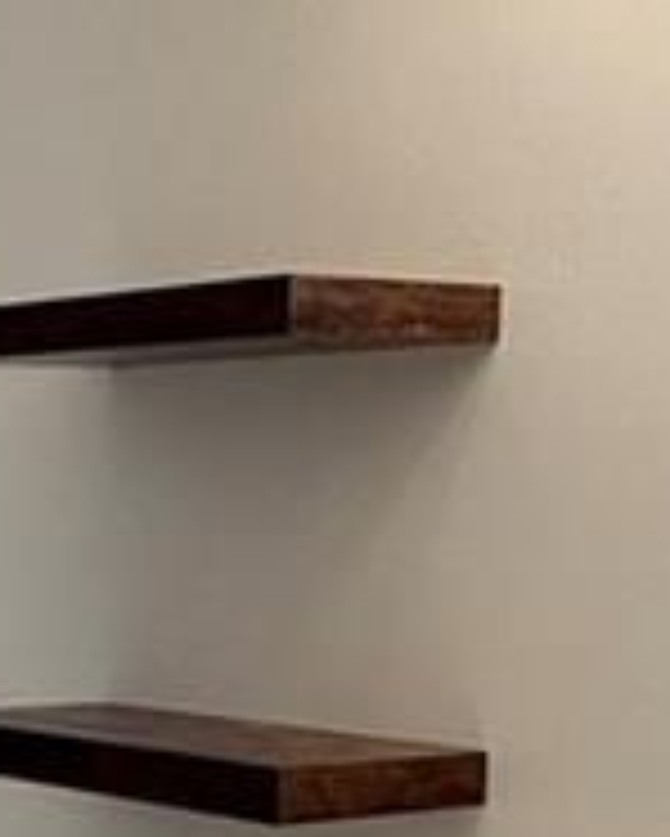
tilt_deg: -5.5
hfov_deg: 16.5
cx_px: -198
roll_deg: -1.1
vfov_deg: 21.4
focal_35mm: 88
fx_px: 2179
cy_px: 716
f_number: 2.2
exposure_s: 1/120
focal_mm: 2.22
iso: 320
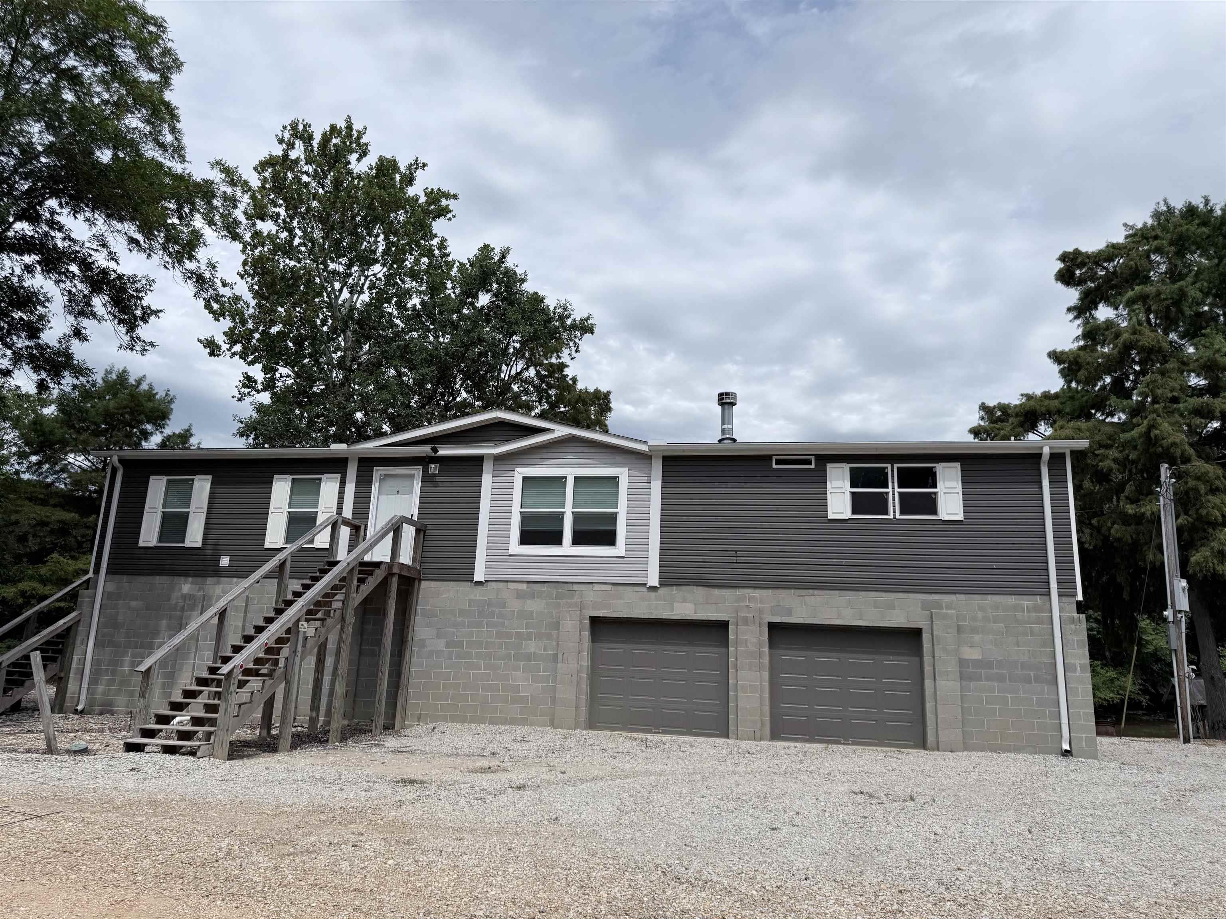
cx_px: 613
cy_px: 460
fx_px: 850
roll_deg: -2.8
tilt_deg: +12.9
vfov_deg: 56.8
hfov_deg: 71.6
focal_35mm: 24
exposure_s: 1/9091
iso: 80
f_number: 1.78
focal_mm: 6.76
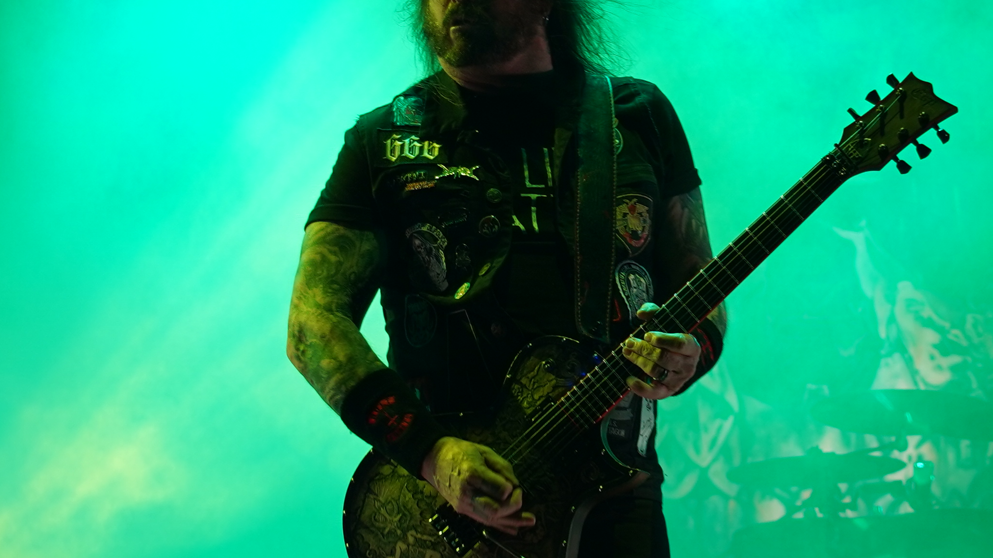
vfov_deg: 9.3
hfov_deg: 16.3
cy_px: 324
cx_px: 669
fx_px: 3449
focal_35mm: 131
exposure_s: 1/100
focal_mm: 43
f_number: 4
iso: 250
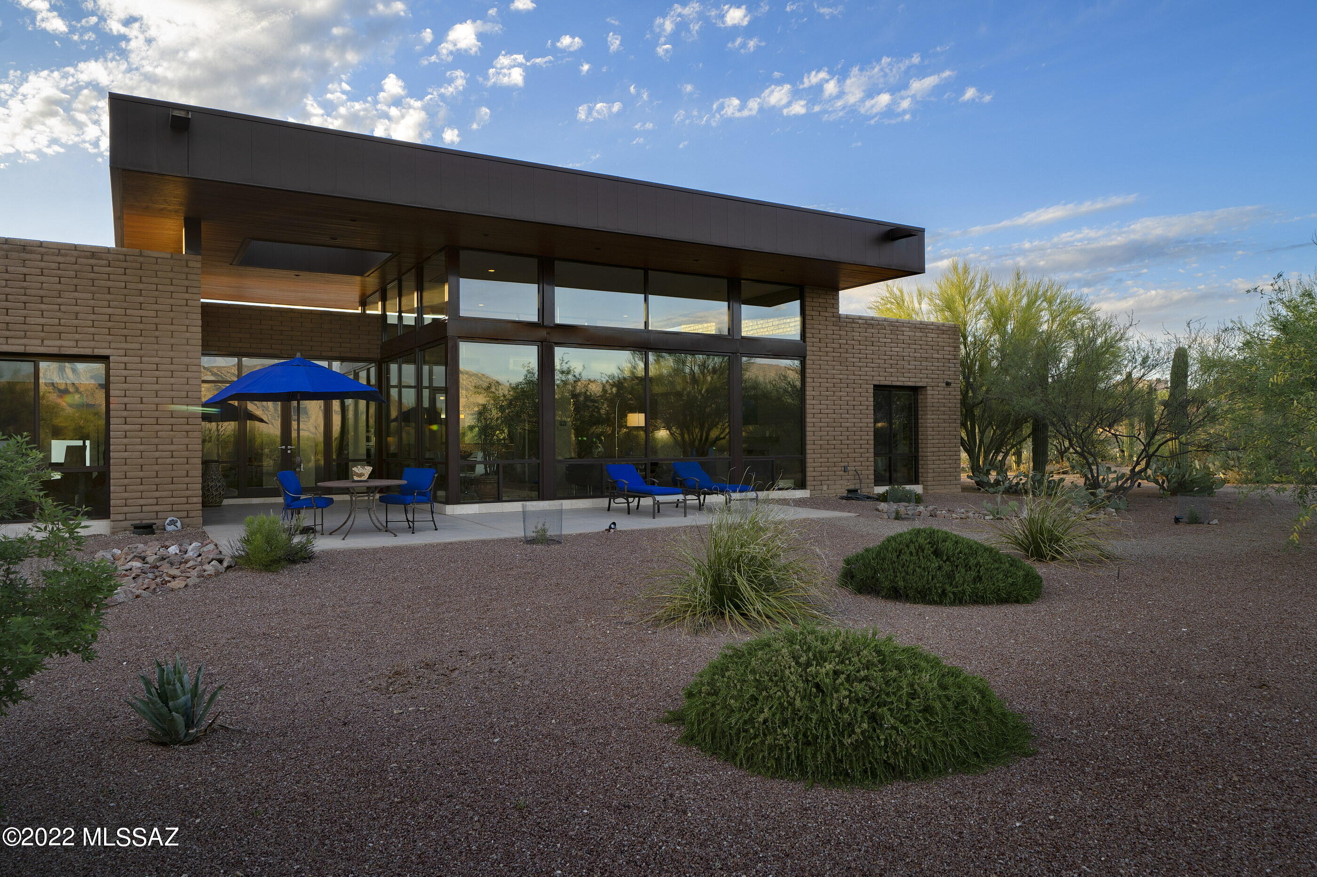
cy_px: 438
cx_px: 658
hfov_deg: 73.8
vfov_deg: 53.1
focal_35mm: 24
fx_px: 878
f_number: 9
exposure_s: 1/25
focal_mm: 24
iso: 100
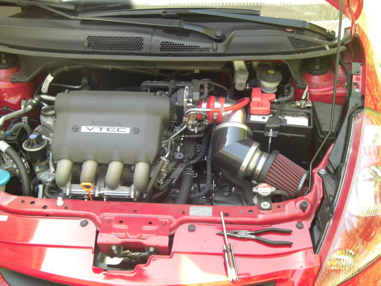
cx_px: 190
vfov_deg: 37.7
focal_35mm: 38
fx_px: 418
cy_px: 143
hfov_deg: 49.0
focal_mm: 7.9
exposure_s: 1/50
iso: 100
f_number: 2.8
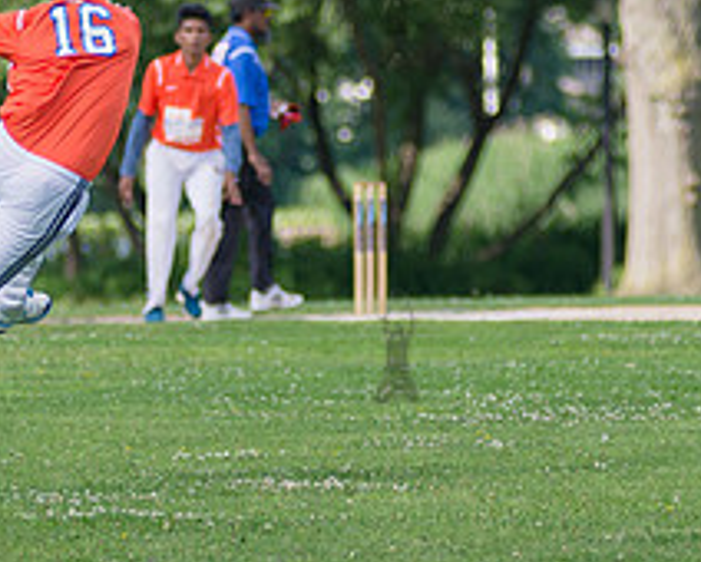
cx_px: 83
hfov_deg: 3.9
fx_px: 10258
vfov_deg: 3.1
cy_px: 184
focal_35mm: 494
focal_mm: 145
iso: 200
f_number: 2.8
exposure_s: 1/2000
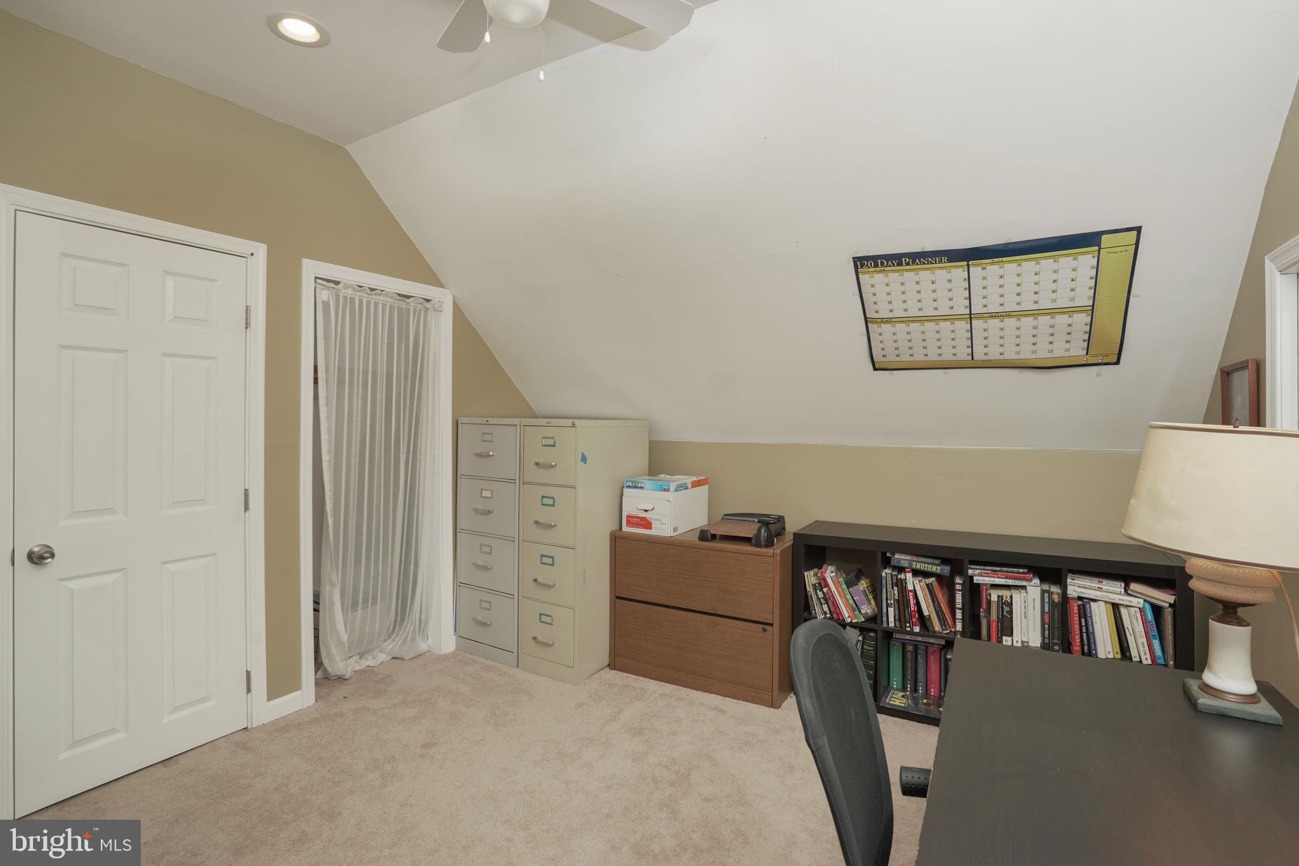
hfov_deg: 96.7
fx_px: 577
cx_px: 650
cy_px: 433
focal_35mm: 16
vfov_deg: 73.7
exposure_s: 1/80
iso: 320
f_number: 8
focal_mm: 16
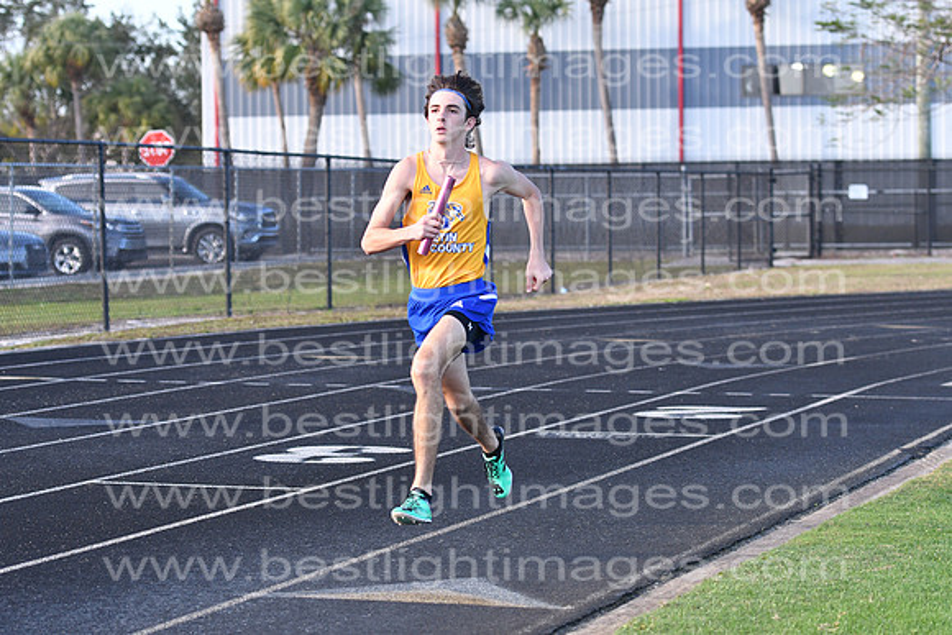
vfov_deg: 12.2
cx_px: 476
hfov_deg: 18.2
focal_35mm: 112
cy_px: 318
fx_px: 2976
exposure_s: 1/2000
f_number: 4
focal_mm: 75
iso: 1000
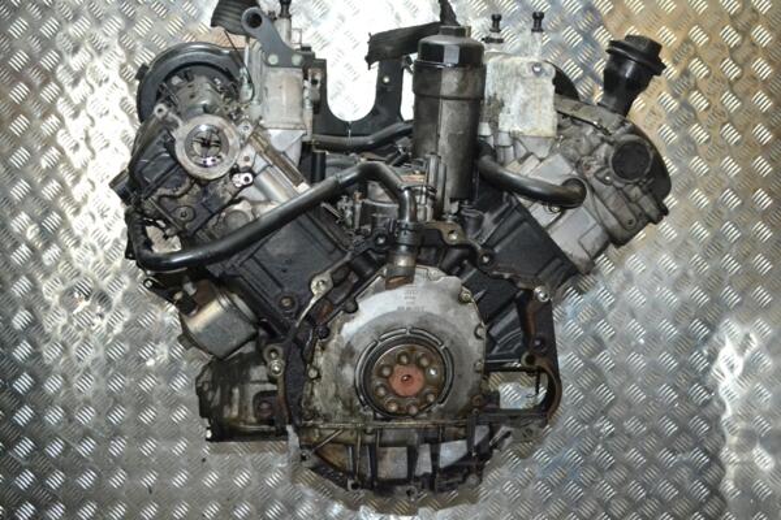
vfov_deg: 28.1
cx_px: 390
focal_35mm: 48
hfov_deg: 41.1
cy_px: 260
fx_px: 1041
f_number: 4.8
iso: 2800
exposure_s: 1/60
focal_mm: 32
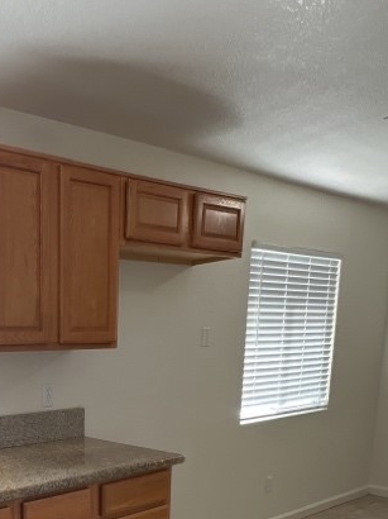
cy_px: 438
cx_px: -16
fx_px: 524
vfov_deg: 48.6
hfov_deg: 35.9
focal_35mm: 35
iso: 125
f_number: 2.2
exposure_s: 1/120
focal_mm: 2.22
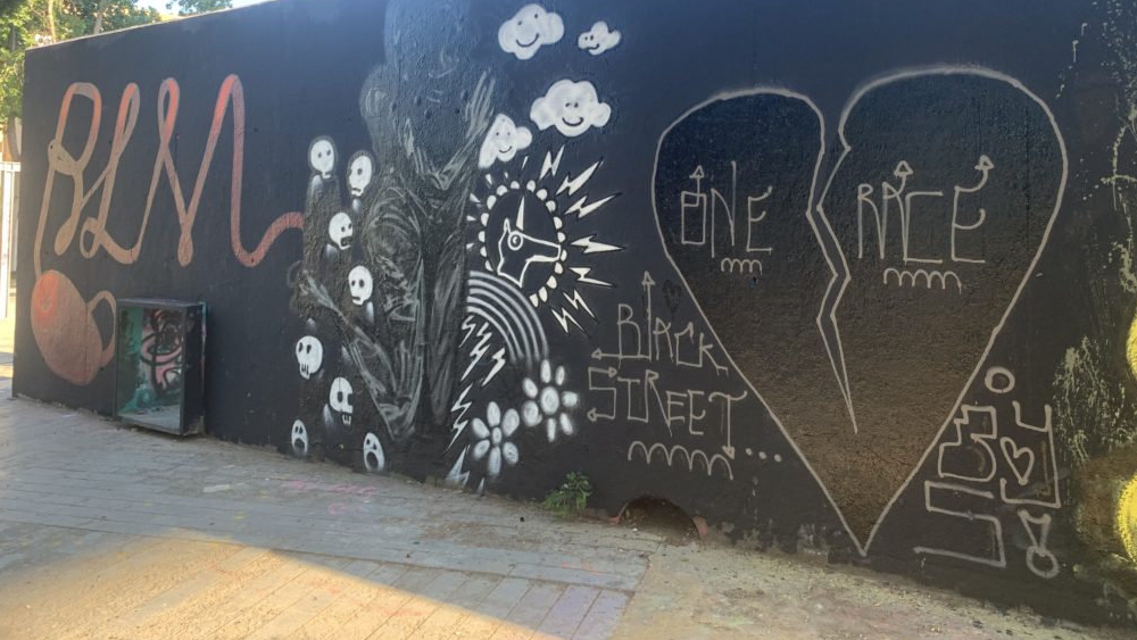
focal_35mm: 29
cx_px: 580
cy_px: 207
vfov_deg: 39.7
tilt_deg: +2.8
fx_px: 874
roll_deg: -1.7
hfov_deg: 66.0
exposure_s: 1/121
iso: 32
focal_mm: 4.25
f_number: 1.8
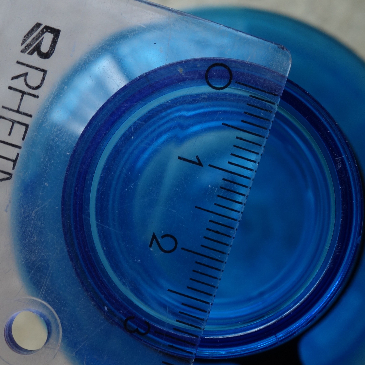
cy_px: 206
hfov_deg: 28.6
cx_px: 196
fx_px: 716
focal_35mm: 60
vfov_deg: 28.6
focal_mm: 10.4
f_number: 4
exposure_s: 1/100
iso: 125
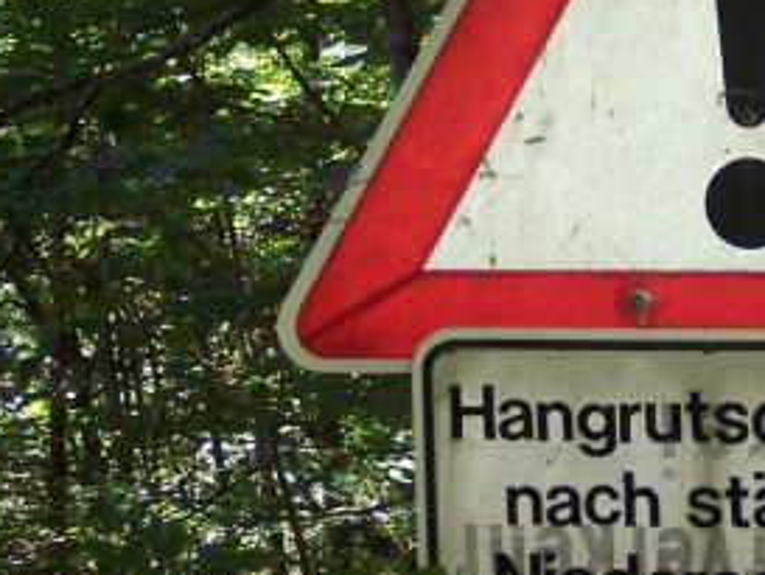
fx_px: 2697
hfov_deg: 15.9
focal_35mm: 122
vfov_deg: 12.1
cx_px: 726
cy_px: 123
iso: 140
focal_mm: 10.7
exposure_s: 1/60
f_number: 3.4
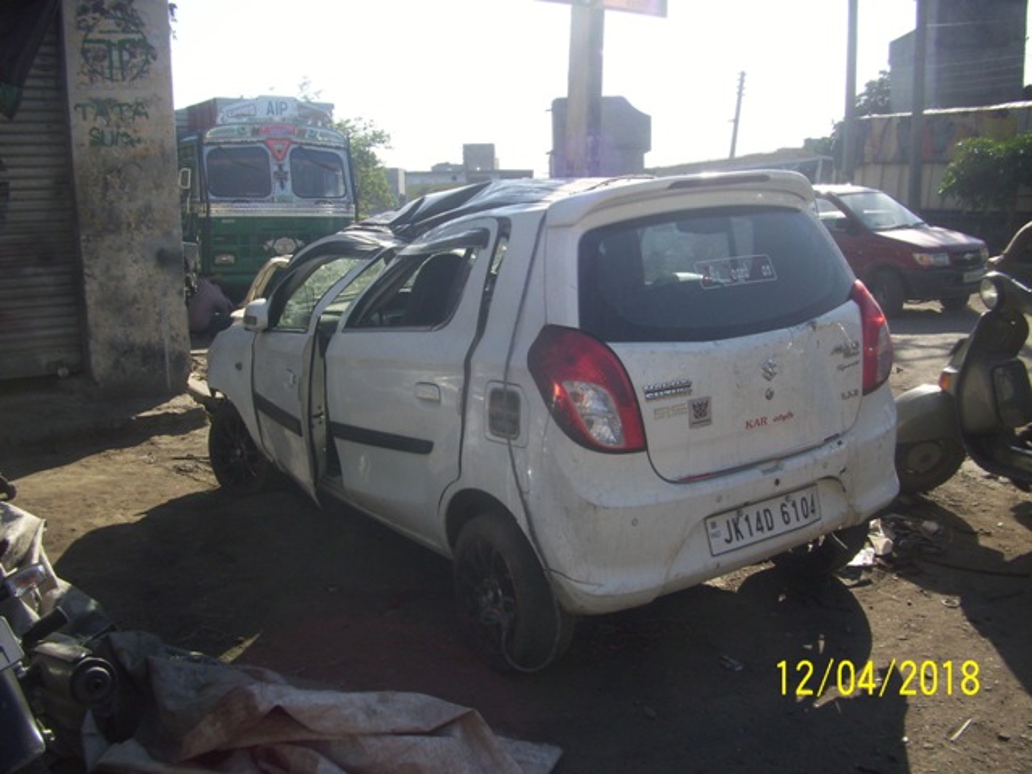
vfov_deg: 41.8
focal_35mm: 34
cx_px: 516
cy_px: 387
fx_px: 1014
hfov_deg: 54.0
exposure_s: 1/200
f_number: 5.6
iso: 80
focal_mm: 5.7
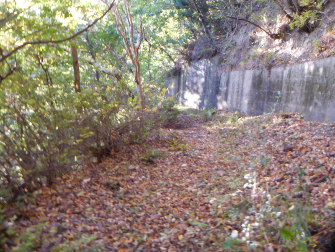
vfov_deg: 32.2
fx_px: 435
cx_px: 168
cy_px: 126
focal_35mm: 45
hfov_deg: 42.1
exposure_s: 1/30
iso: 250
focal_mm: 8
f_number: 4
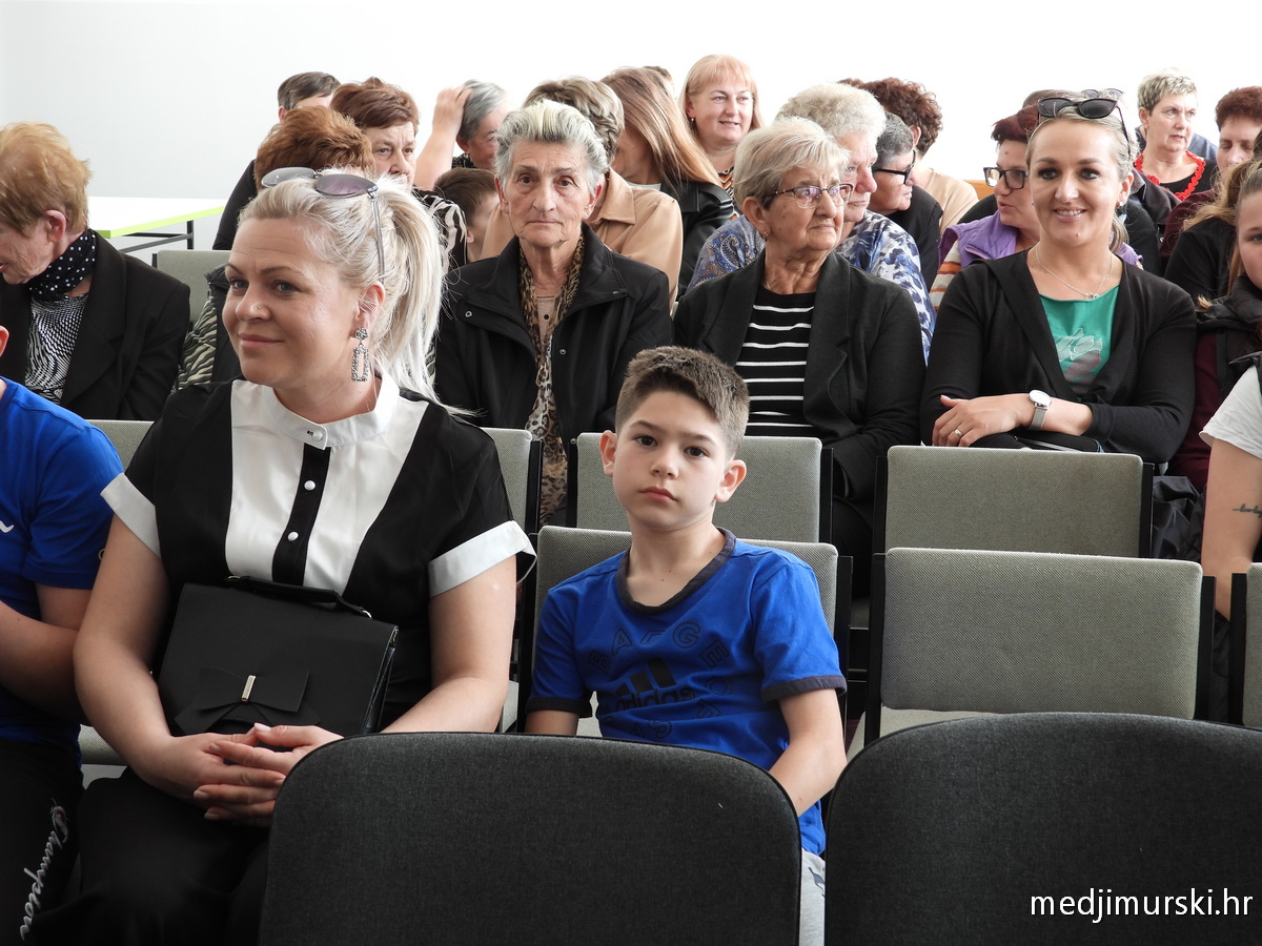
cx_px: 631
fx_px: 2370
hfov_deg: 29.8
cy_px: 473
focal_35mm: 65
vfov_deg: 22.6
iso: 100
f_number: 3.5
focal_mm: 11.7
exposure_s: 1/30
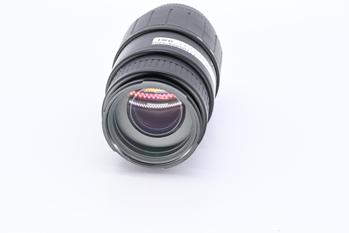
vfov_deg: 18.2
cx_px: 174
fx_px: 727
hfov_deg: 27.0
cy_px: 116
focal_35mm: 75
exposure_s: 1/80
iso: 500
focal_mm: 50
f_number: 9
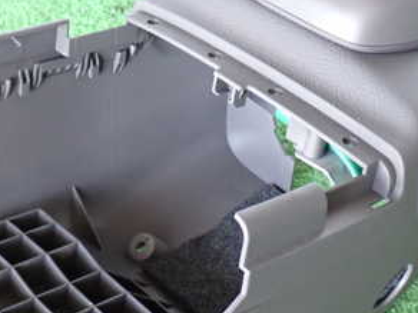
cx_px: 173
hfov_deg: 25.0
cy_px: 203
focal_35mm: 78
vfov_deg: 18.9
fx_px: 942
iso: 400
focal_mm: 6.83
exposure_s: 1/40
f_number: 2.7
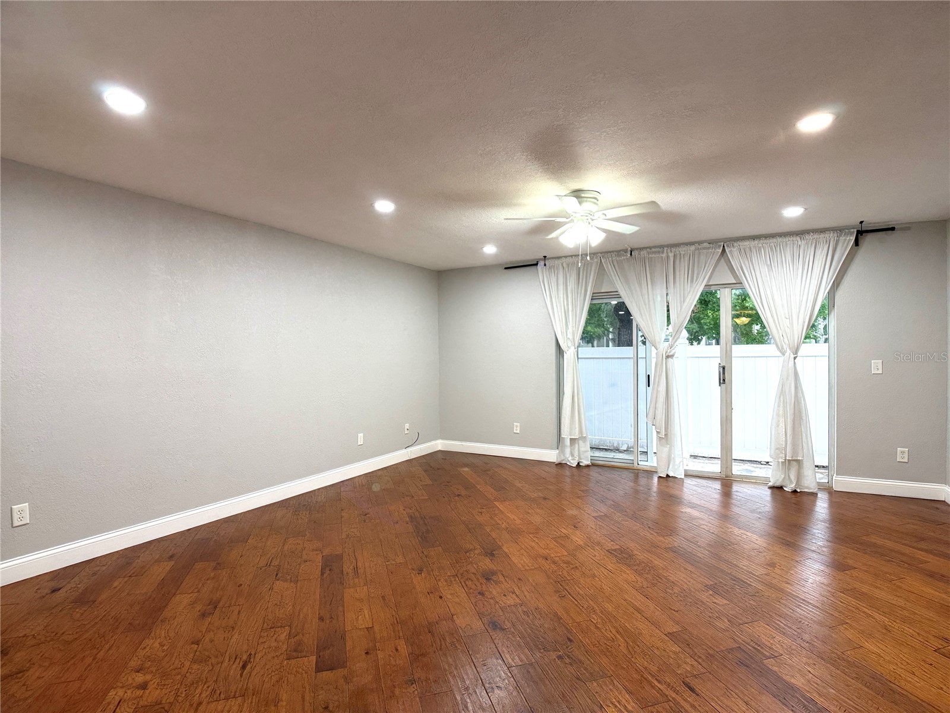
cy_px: 356
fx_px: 659
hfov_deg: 71.6
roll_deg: +0.2
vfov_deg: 56.8
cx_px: 475
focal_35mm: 24
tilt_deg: -0.2
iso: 200
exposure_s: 1/120
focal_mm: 6.76
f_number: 1.78
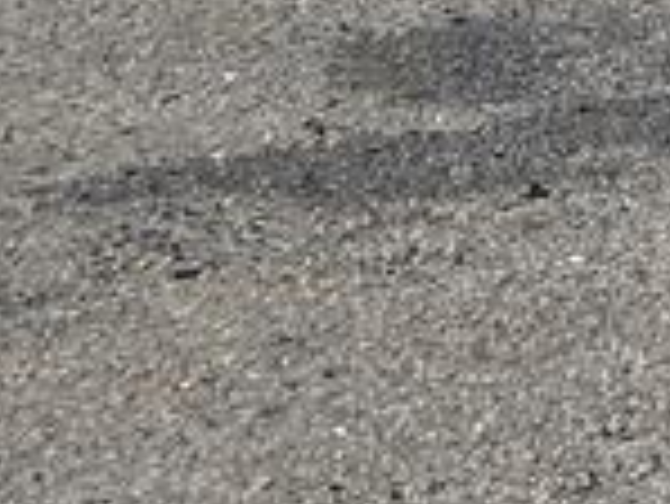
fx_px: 3061
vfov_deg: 9.1
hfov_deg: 10.8
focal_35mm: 158
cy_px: -274
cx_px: 1569
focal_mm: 6.4
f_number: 1.8
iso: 12
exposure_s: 1/1252
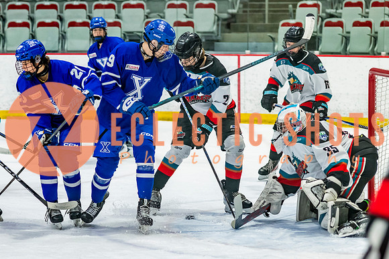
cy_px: 150
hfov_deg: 11.9
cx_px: 136
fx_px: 1865
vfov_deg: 8.0
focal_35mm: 173
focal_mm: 98
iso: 1600
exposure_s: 1/1000
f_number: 3.2
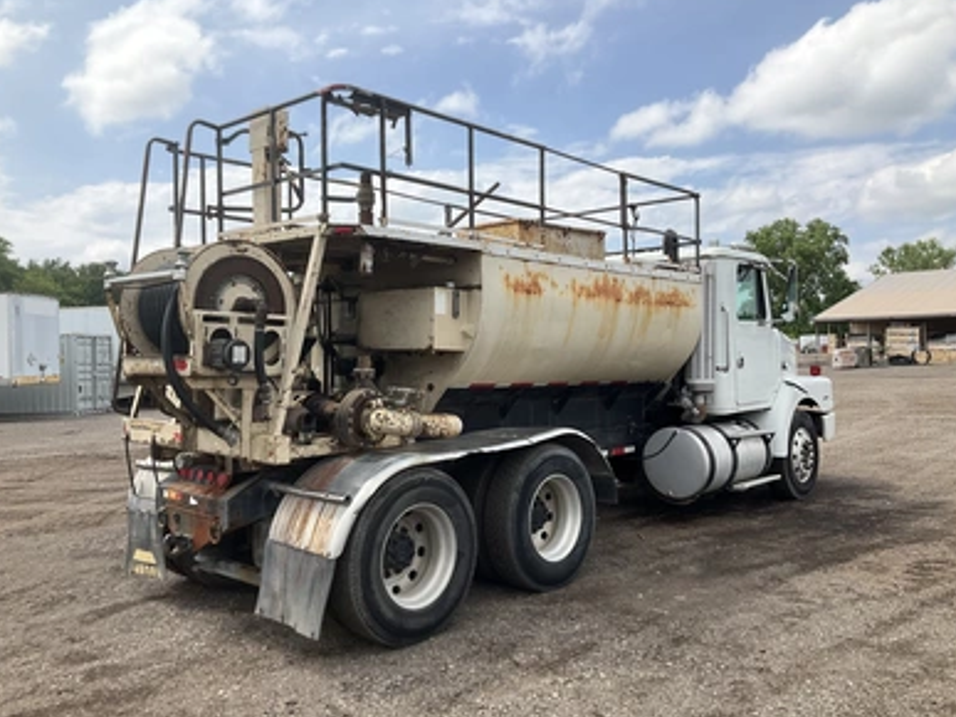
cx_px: 479
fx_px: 828
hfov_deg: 60.0
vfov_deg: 46.8
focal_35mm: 30
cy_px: 356
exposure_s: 1/2058
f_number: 1.8
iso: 25
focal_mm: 3
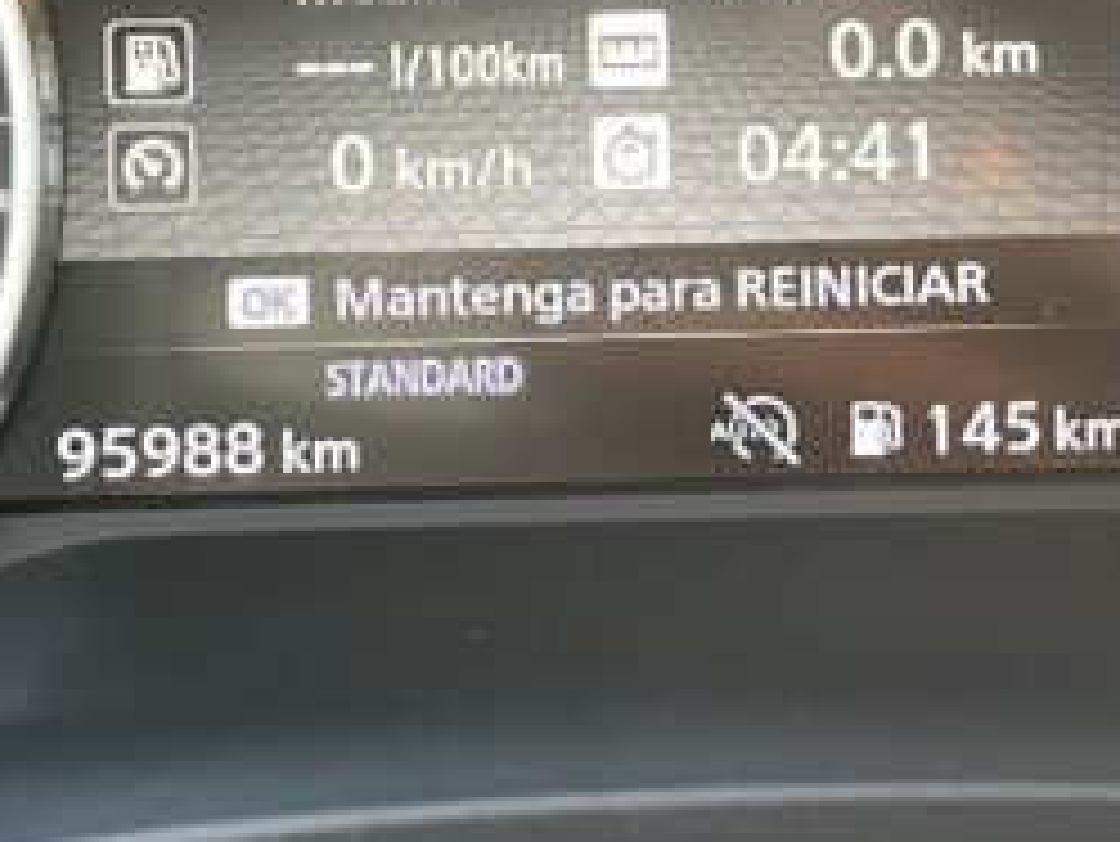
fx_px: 3464
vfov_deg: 13.7
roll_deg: -3.5
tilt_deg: -25.5
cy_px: 113
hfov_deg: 18.4
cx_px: 495
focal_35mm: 107
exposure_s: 1/56
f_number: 1.6
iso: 250
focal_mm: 5.1
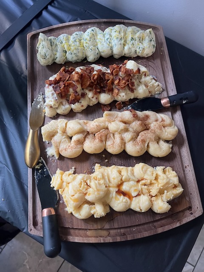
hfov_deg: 53.1
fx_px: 204
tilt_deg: -75.0
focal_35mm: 26
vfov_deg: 67.3
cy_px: 136
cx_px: 102
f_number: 1.6
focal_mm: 5.1
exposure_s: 1/60
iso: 250
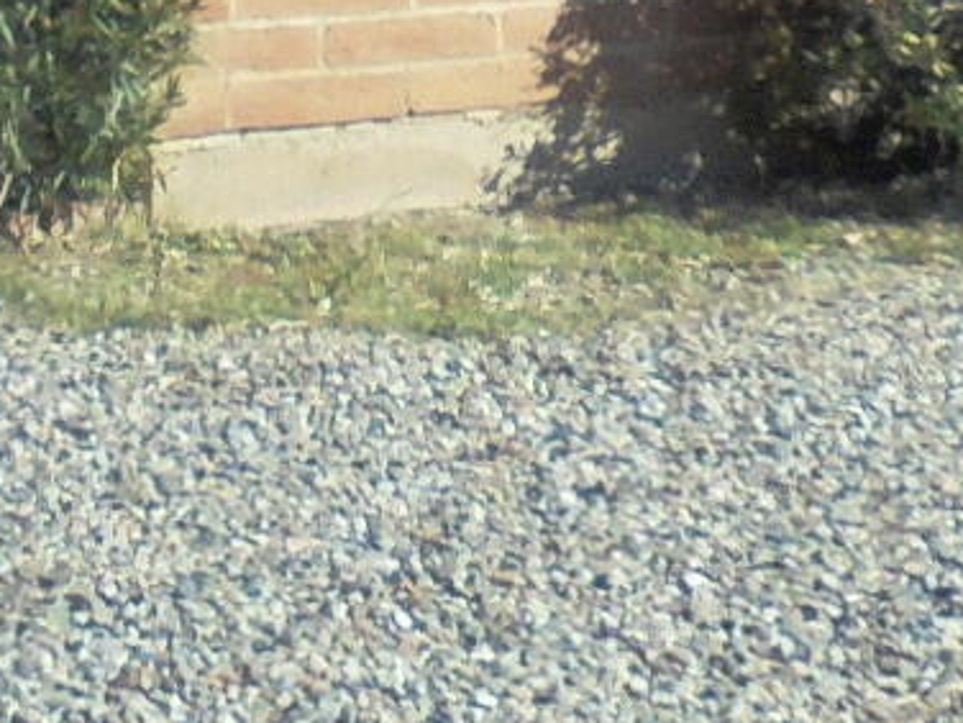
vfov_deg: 7.9
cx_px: 412
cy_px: -718
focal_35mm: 179
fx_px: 4980
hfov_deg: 11.0
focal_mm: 4.6
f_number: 11.5
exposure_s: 1/100
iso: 100
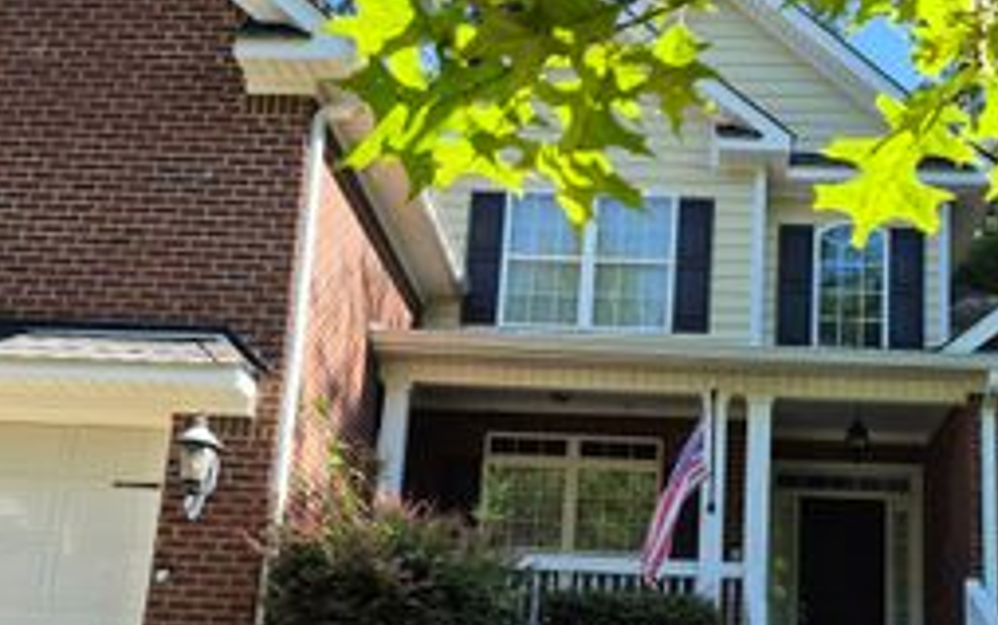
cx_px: 633
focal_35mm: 48
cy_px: 442
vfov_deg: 26.7
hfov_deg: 41.5
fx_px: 1306
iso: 25
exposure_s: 1/410
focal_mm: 5.4
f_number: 1.8
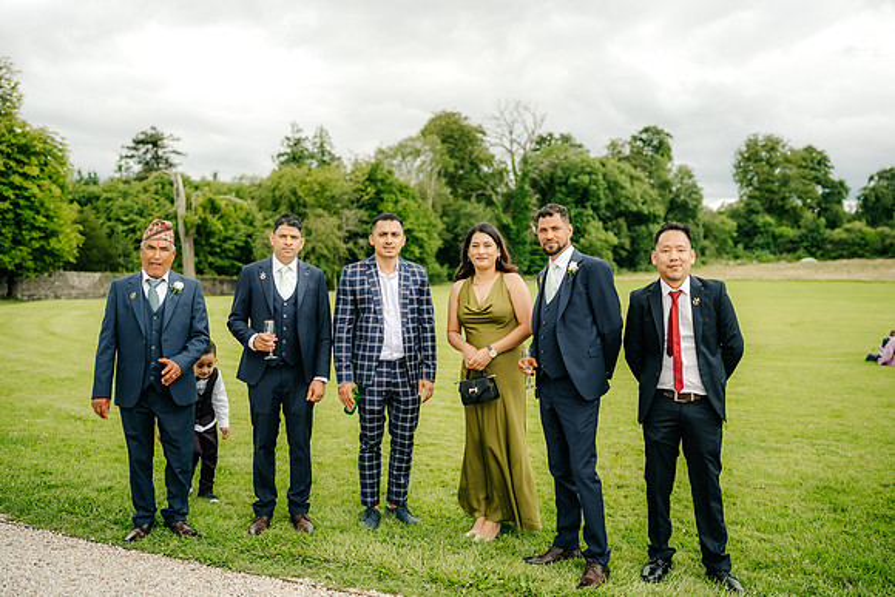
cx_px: 448
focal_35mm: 35
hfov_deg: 54.4
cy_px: 298
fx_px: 870
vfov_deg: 37.9
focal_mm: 35
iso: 100
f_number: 2
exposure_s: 1/800
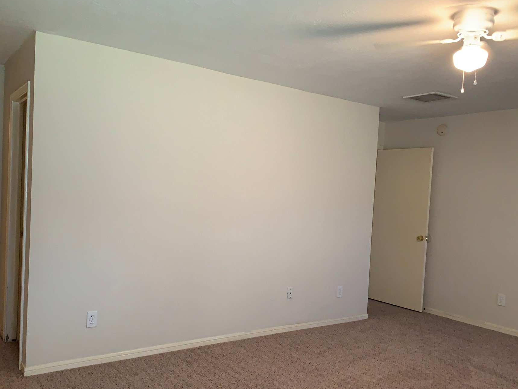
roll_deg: -2.7
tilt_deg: -3.2
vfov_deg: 45.4
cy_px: 214
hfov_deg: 58.3
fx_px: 464
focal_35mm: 31
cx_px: 241
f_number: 1.8
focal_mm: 4.25
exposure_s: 1/60
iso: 200
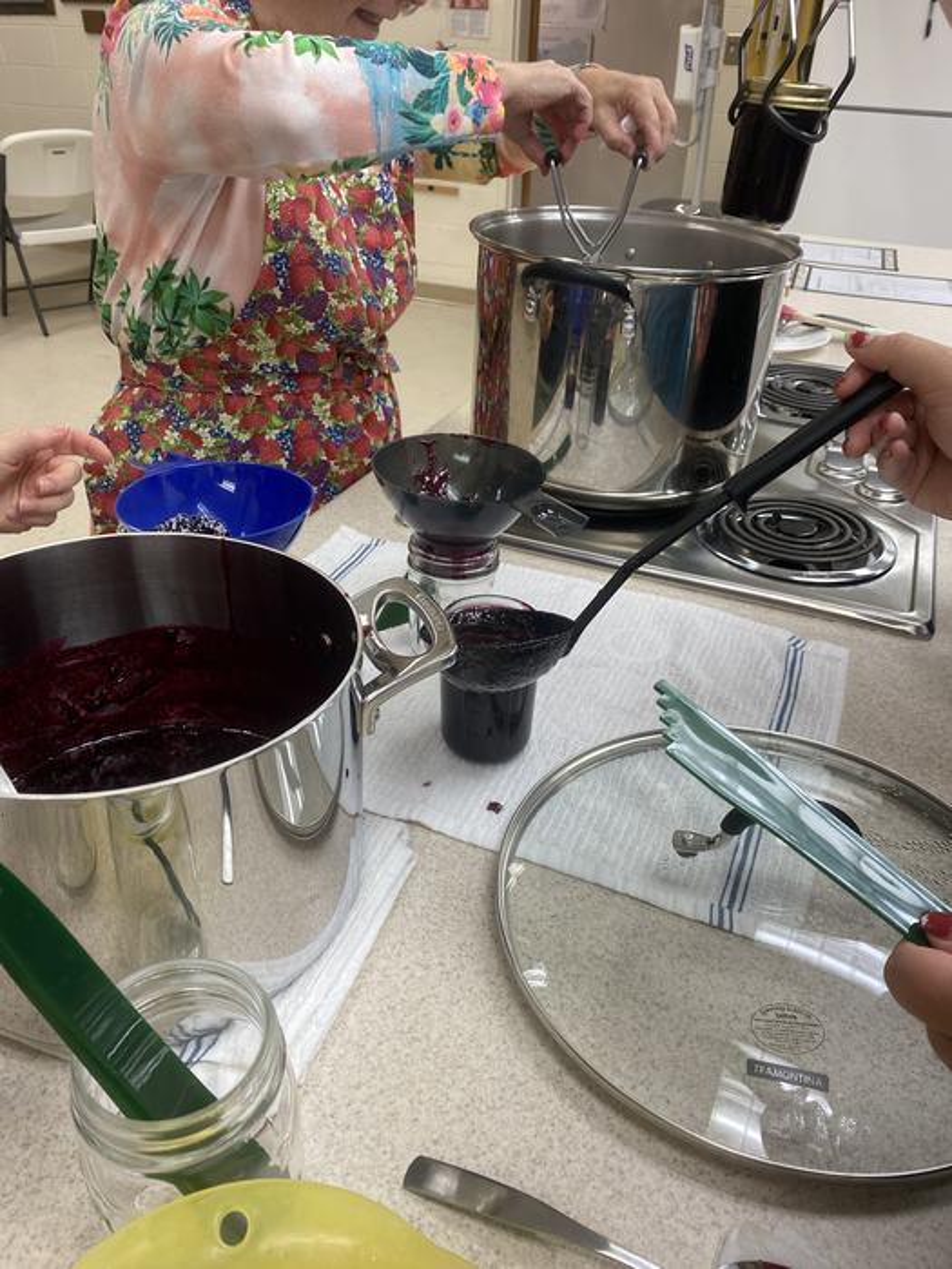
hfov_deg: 53.1
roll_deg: -1.6
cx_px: 476
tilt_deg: -31.7
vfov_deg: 67.3
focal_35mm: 26
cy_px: 634
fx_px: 953
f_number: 1.8
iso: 125
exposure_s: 1/120
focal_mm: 4.25
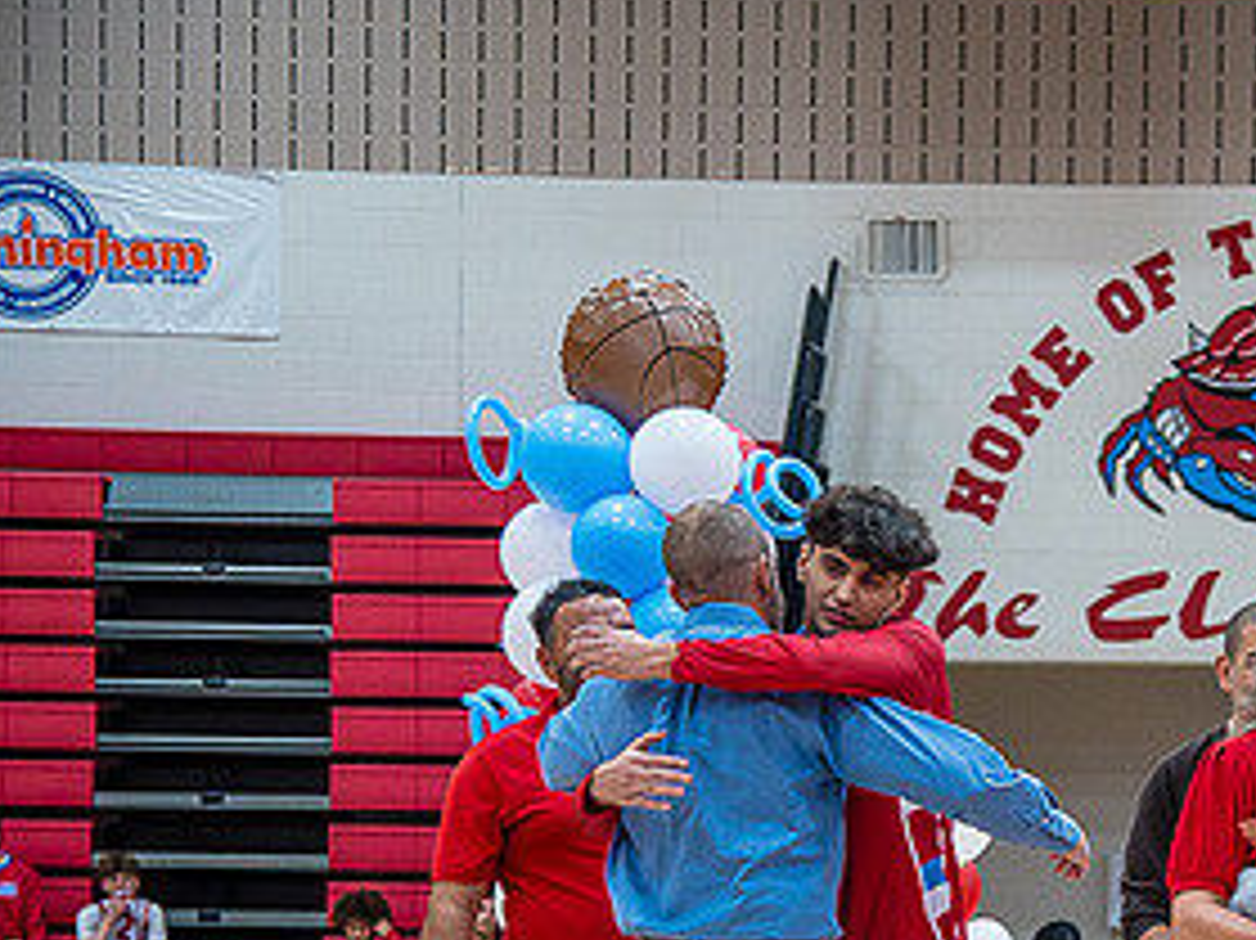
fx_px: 4787
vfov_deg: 11.2
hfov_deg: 14.8
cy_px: 805
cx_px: 1152
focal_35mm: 132
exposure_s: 1/320
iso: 2000
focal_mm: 66
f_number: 4
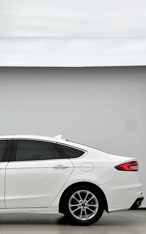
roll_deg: -0.3
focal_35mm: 109
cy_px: 117
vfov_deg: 19.1
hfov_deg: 11.9
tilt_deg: +2.8
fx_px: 694
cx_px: -3
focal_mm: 9
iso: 32
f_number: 2.8
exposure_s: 1/165
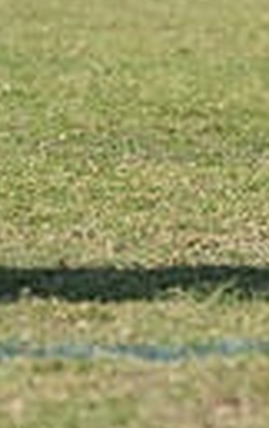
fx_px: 7295
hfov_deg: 2.1
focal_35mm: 624
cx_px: 889
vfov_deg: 3.3
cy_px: -255
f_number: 2.8
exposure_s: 1/1600
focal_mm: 90
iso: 100
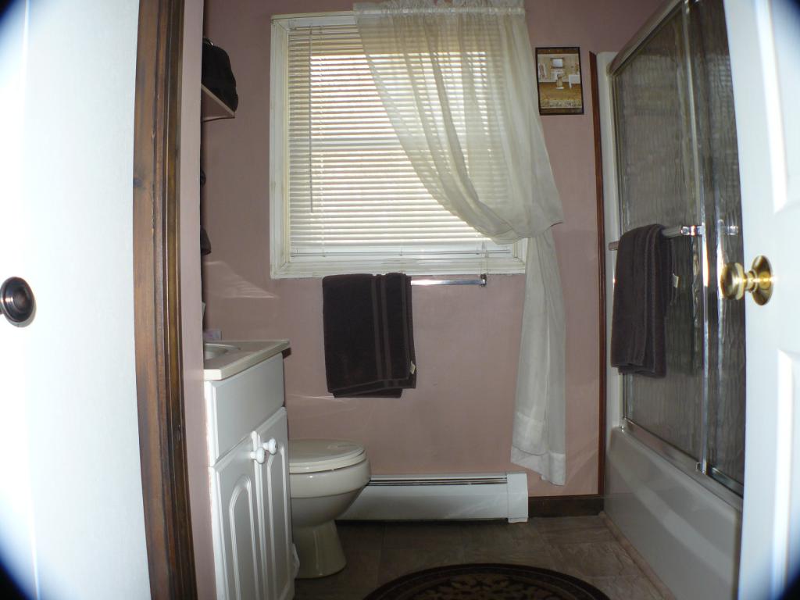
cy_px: 300
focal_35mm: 36
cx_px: 400
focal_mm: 6
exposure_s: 1/25
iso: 100
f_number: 2.8
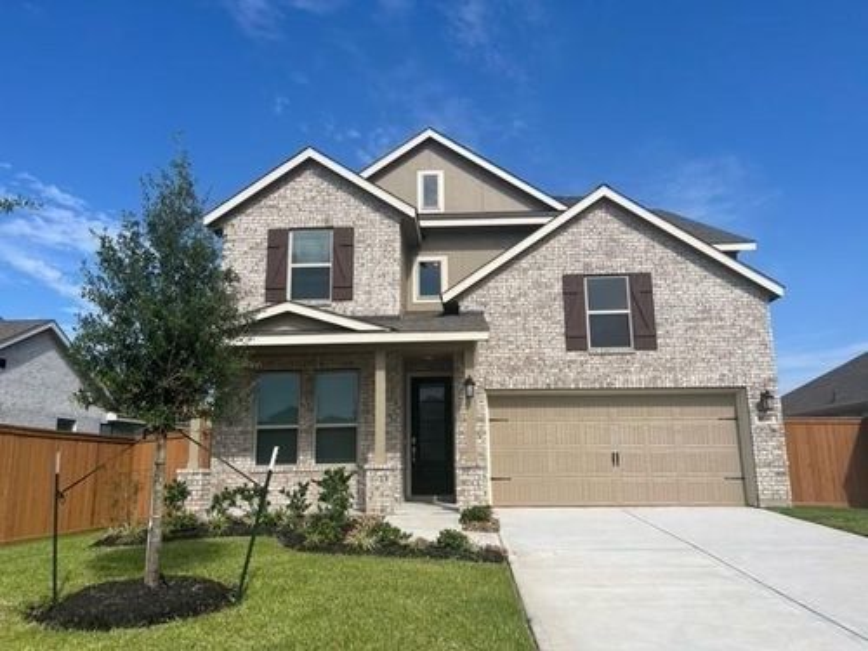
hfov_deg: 67.3
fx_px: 652
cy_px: 326
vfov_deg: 53.1
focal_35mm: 26
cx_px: 434
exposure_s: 1/4484
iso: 50
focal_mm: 5.1
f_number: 1.6
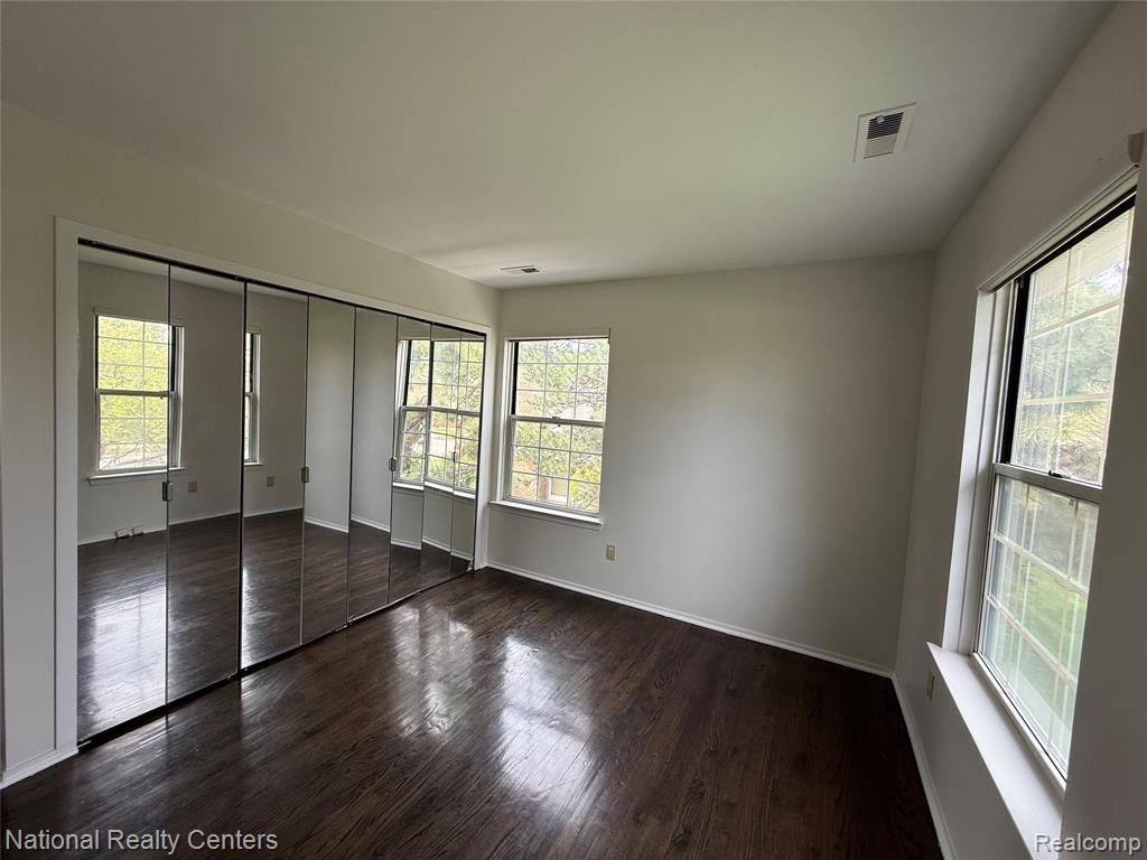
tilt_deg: -2.9
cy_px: 430
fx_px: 464
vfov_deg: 85.7
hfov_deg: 102.1
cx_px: 574
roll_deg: -3.4
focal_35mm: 14
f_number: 2.2
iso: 64
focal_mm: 2.22
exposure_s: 1/118
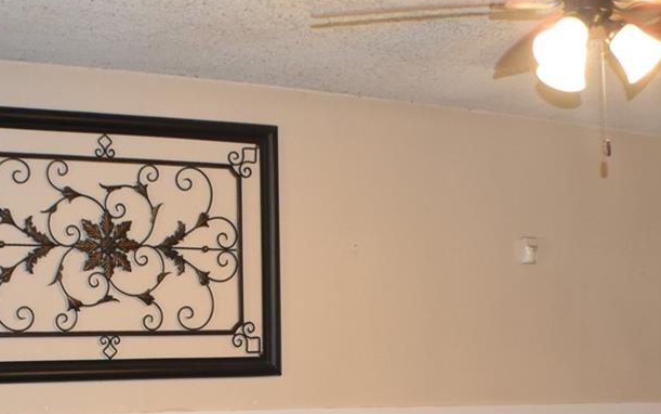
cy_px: 514
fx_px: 1730
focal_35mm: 96
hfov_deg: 21.6
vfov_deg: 13.2
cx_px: 356
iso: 900
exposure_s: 1/60
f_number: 4
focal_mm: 24
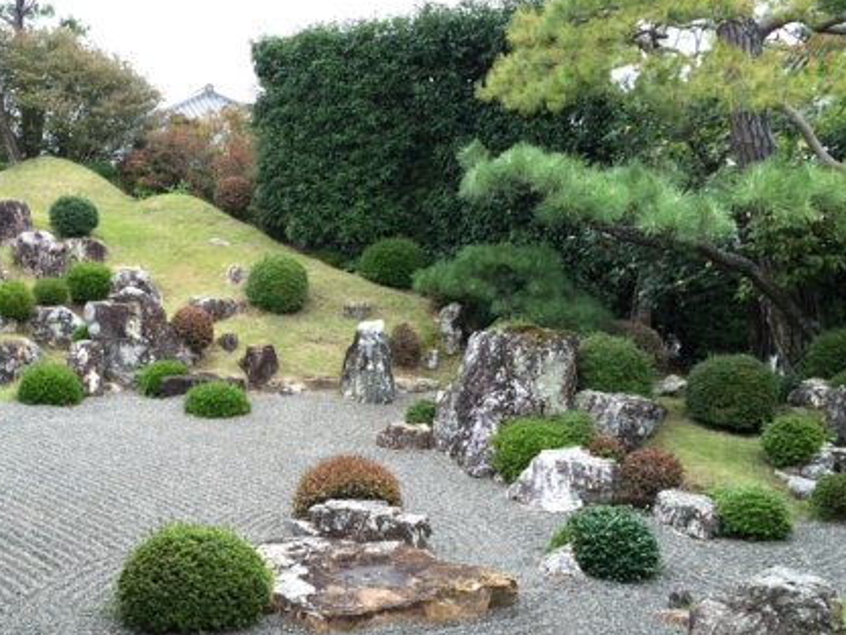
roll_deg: -1.9
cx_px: 301
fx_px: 953
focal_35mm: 39
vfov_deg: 36.5
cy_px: 413
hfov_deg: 47.3
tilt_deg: -10.8
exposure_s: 1/120
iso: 32
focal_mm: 4.15
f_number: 2.2
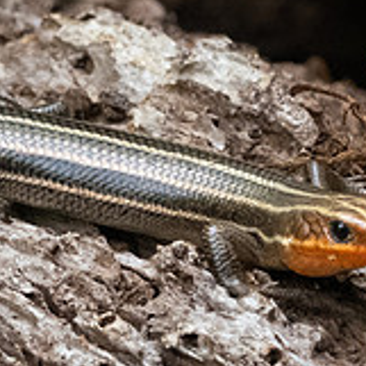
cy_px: 189
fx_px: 33614
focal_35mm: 2810
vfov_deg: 0.6
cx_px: 187
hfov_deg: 0.6
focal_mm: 300
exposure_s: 1/320
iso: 1600
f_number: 8
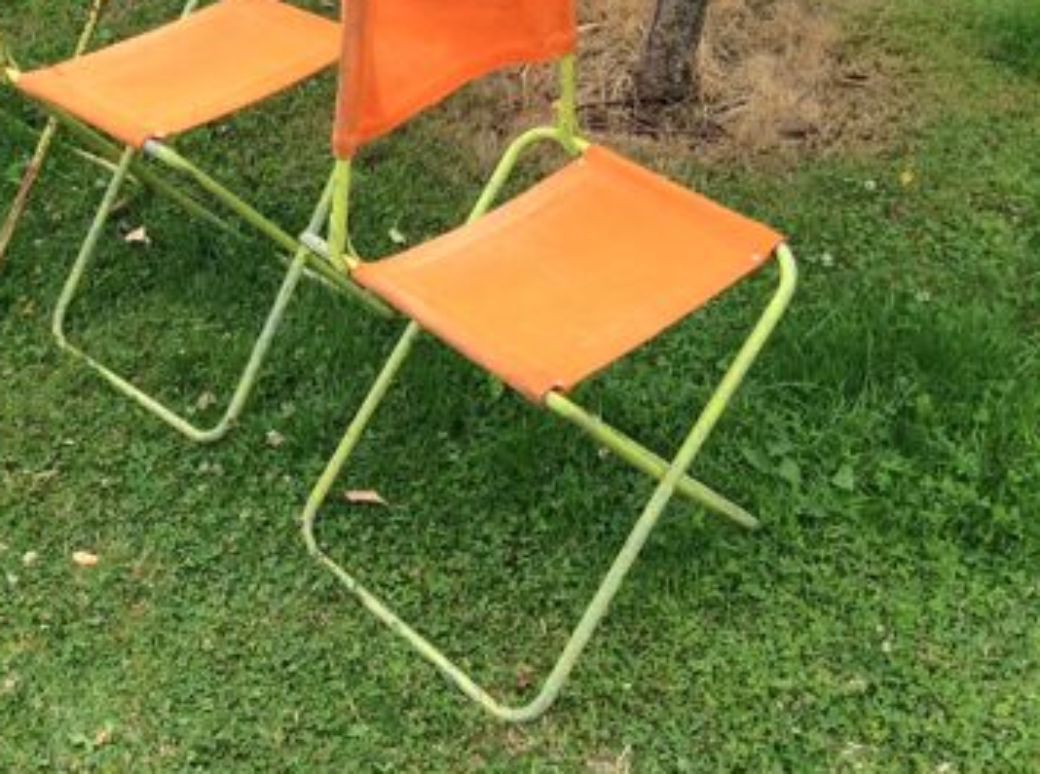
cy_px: 240
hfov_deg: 35.2
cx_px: 318
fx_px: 1618
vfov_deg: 26.7
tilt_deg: -34.2
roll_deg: +5.3
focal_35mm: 54
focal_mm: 3.3
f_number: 2.4
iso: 32
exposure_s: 1/465
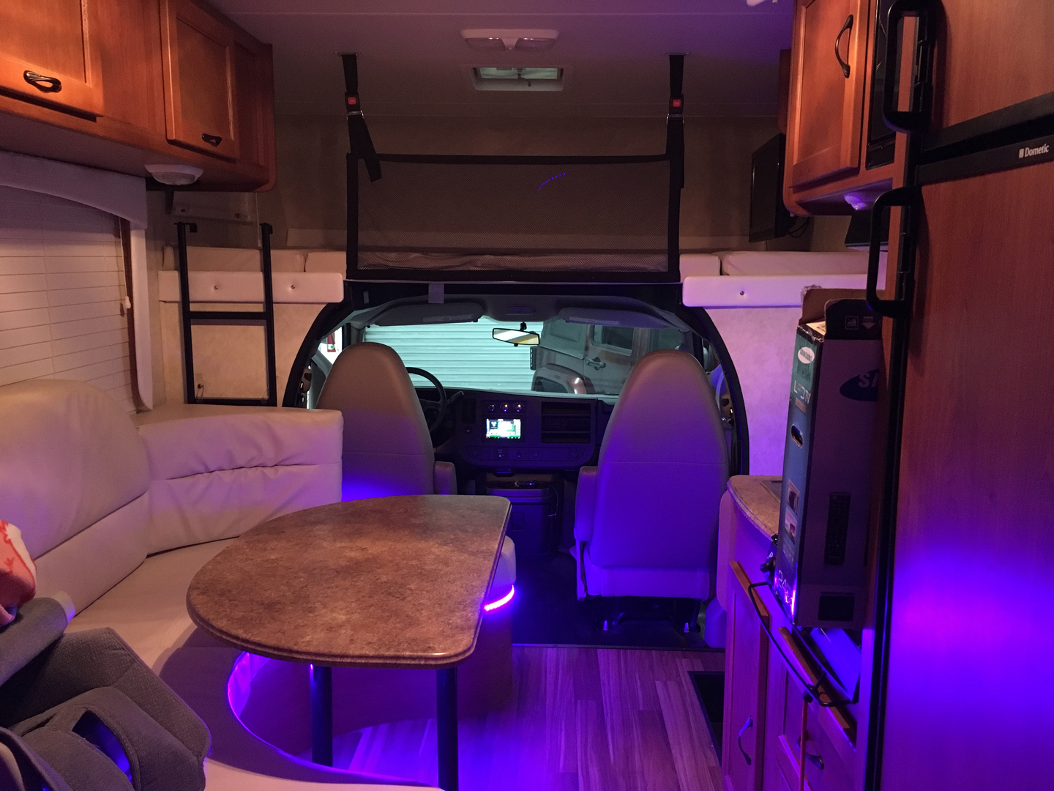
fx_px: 883
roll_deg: +0.0
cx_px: 527
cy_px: 396
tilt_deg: -9.9
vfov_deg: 48.2
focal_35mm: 29
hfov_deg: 61.7
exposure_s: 1/15
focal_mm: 4.15
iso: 400
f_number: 2.2
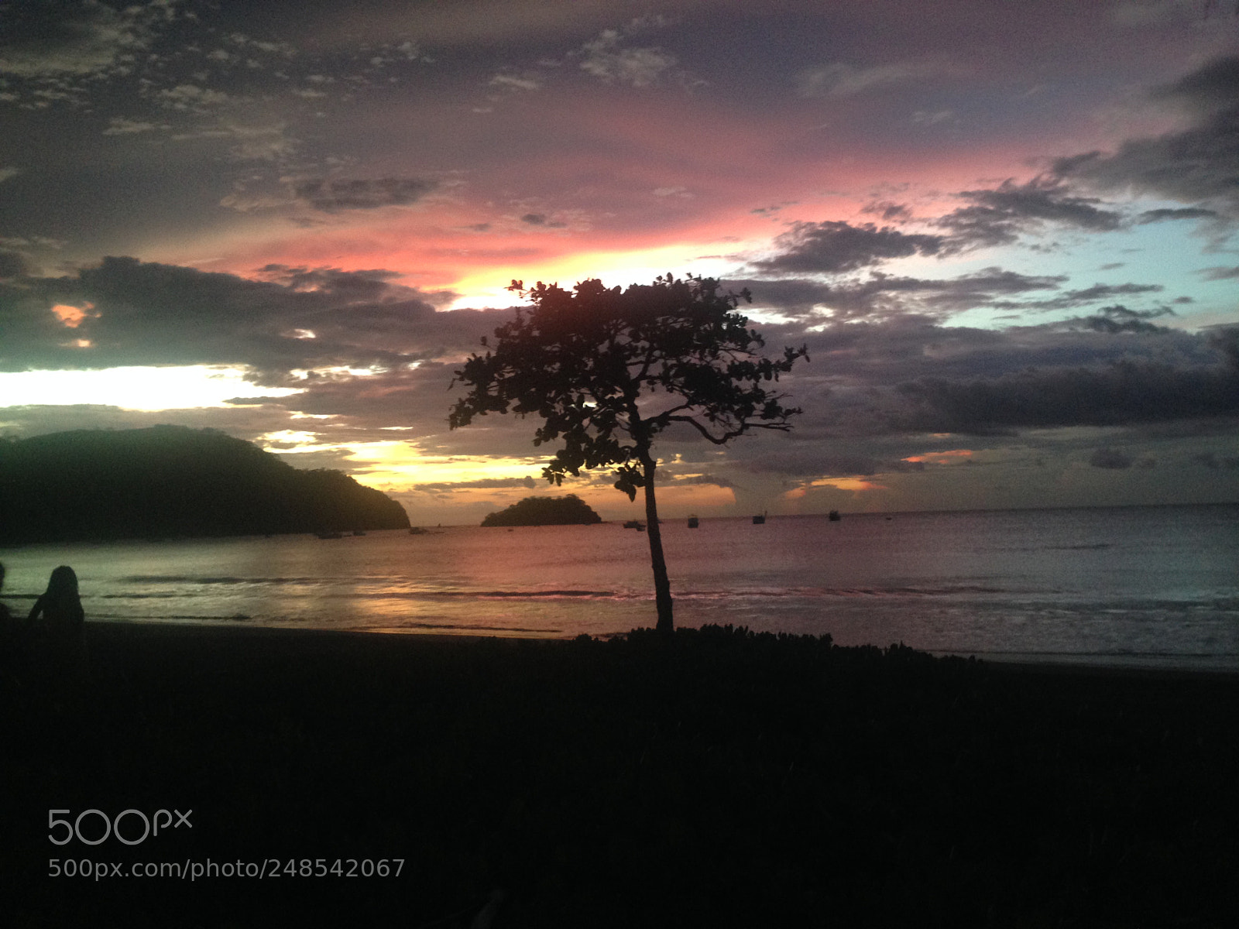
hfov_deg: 55.4
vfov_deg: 42.9
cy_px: 464
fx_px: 1181
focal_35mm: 33
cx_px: 620
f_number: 2.4
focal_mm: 4.12
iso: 160
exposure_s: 1/20
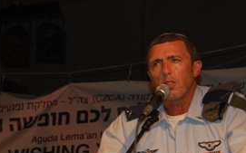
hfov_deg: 15.0
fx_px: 930
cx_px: 175
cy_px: 112
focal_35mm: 139
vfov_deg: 9.4
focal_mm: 55
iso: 400
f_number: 5.6
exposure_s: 1/60
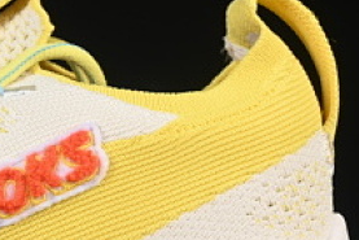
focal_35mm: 292
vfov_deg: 4.7
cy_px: 153
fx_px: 2913
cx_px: -105
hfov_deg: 7.0
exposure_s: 1/80
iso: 160
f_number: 8
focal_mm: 50
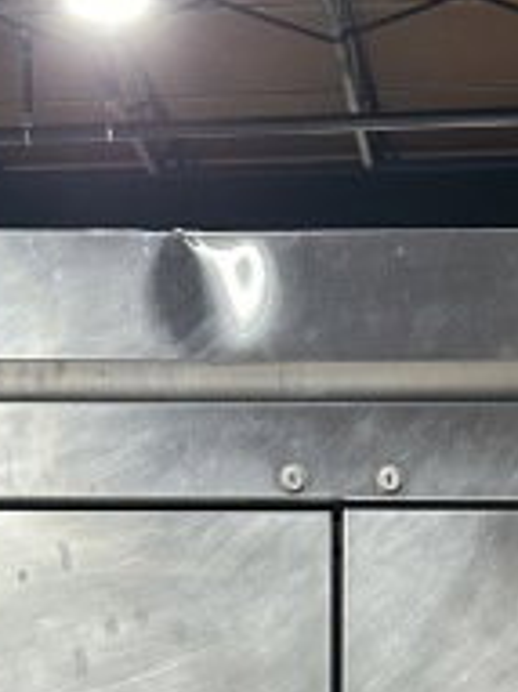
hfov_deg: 14.5
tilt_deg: -5.9
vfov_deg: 16.5
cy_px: 1197
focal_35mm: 102
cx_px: 355
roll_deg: -1.8
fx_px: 2037
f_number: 1.78
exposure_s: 1/60
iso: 500
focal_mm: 6.86
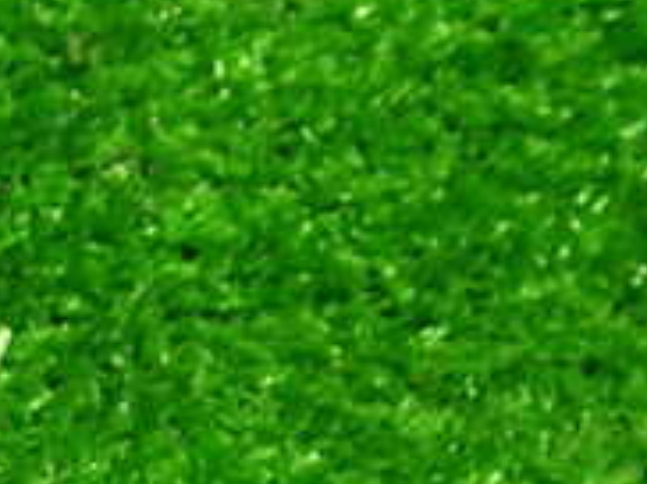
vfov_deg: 14.9
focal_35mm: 99
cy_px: 235
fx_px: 1848
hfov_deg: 17.3
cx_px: -402
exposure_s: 1/30
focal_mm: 5.4
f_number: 2.3
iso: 250
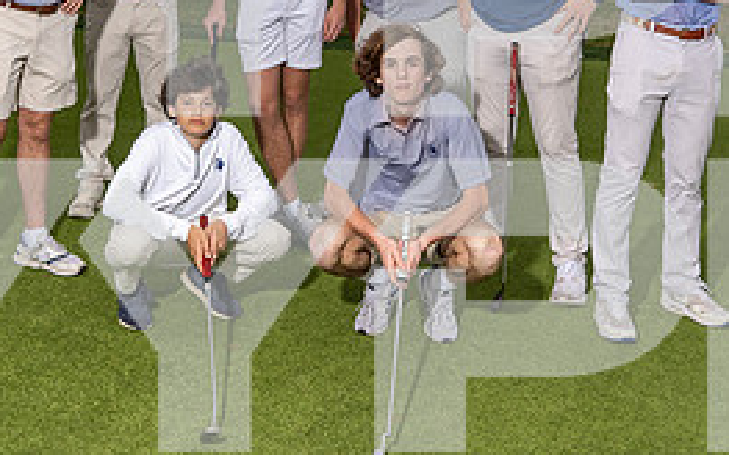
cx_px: 330
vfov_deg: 19.8
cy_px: -29
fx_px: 1251
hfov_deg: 32.5
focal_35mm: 63
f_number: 7.1
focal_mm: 28
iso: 200
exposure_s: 1/250
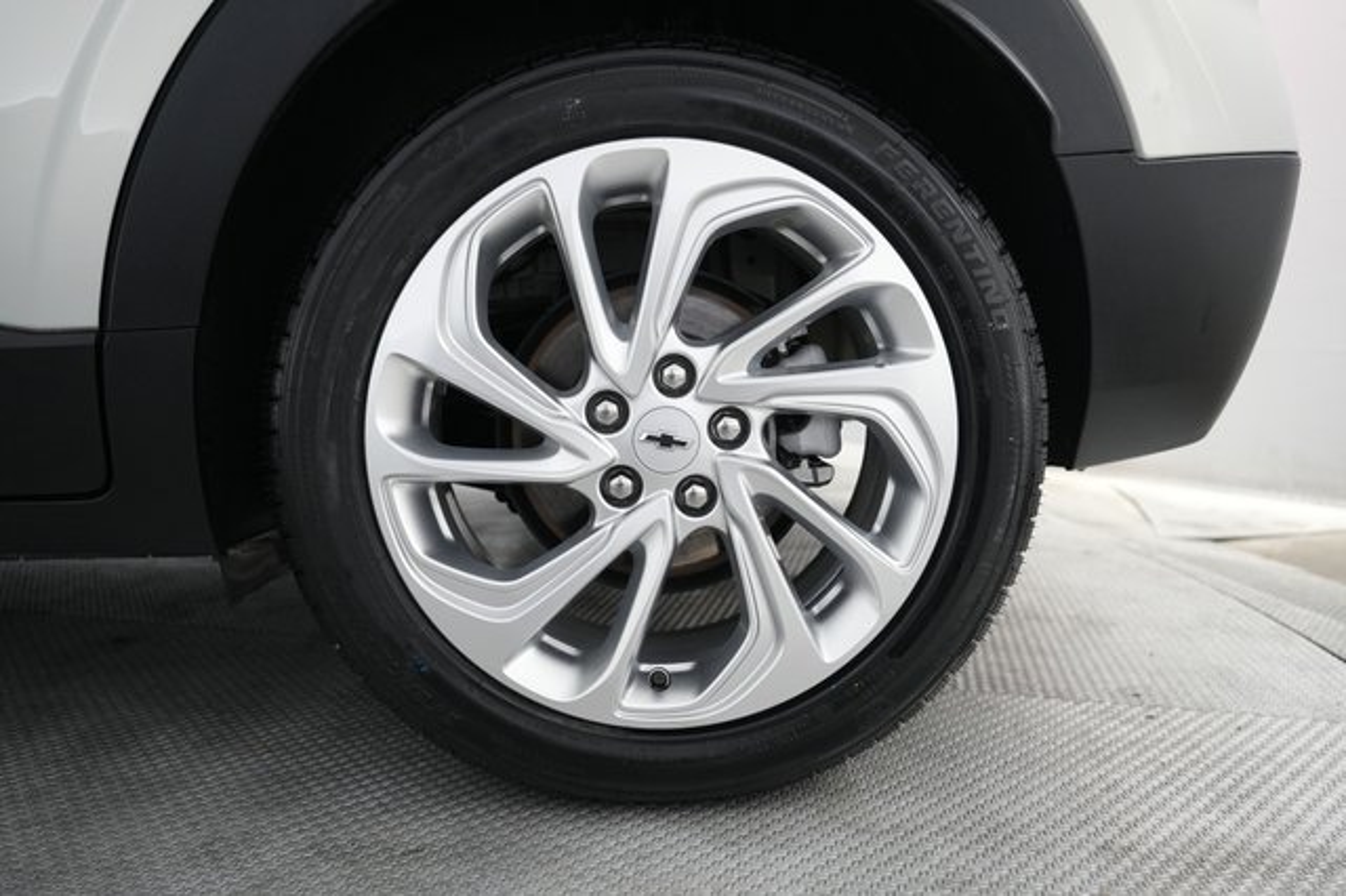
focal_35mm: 25
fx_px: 934
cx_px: 673
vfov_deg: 51.2
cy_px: 448
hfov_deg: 71.5
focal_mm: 25
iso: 2500
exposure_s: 1/160
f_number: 2.8
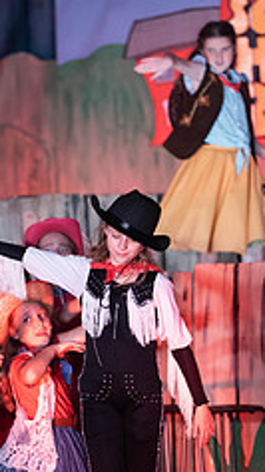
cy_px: 291
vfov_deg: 8.3
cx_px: 128
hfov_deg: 4.7
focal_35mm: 259
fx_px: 3241
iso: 1250
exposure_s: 1/160
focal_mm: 130
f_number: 2.8
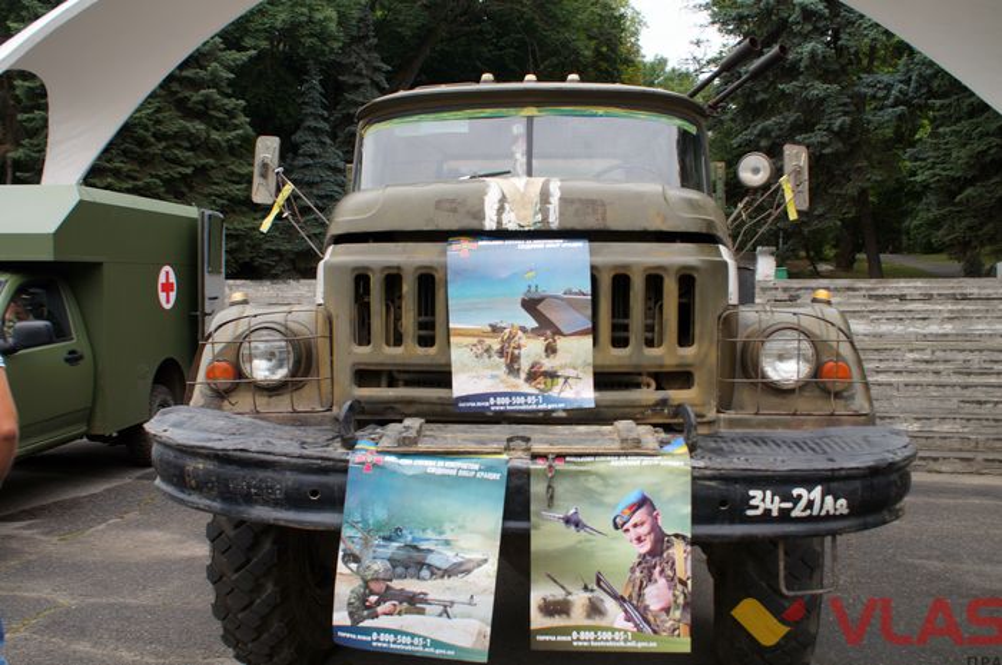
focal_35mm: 33
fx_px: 917
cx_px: 501
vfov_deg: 39.9
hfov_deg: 57.3
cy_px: 332
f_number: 4.5
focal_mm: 22
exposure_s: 1/160
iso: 100
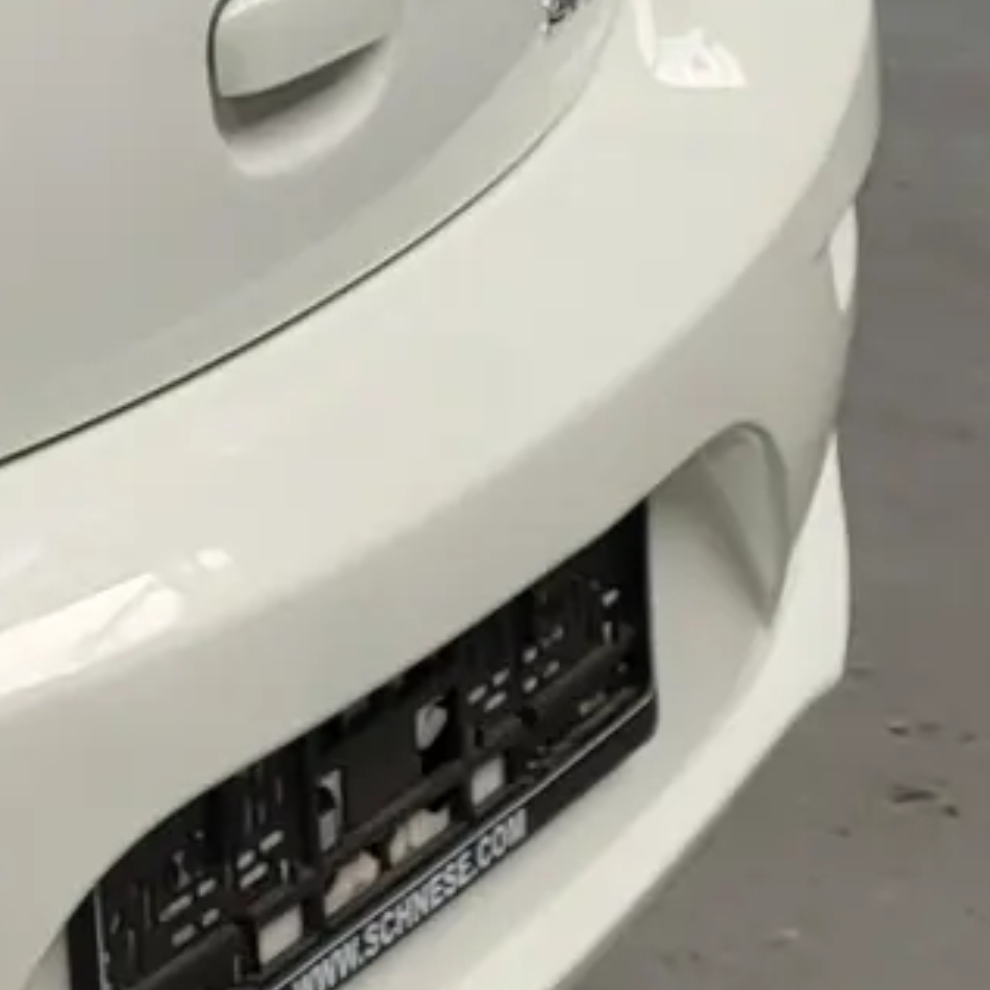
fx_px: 4498
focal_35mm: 139
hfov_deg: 10.4
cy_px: -91
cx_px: -1565
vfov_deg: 12.4
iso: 100
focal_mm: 5.4
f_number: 1.8
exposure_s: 1/100
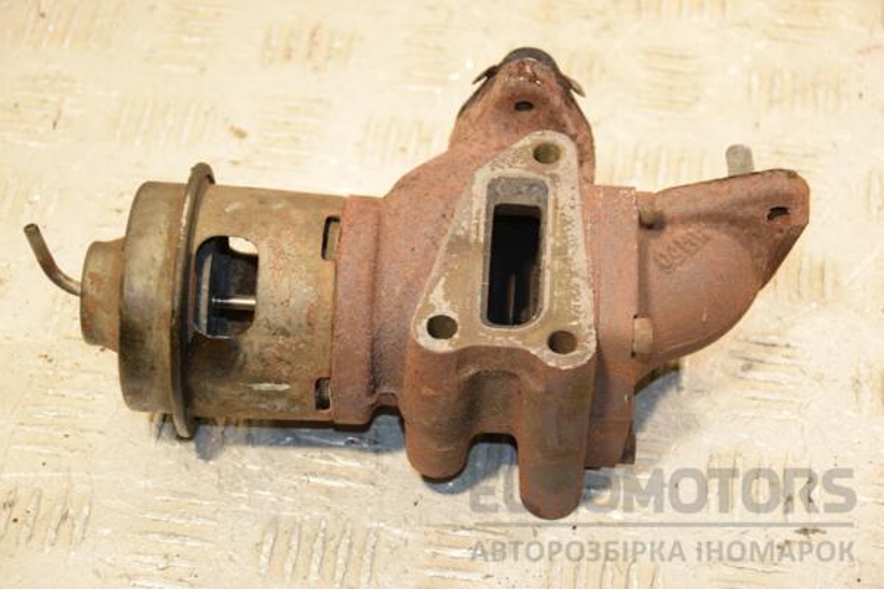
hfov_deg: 20.6
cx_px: 442
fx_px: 2431
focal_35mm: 99
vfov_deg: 13.8
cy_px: 294
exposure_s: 1/160
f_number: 5.3
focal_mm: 66
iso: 800
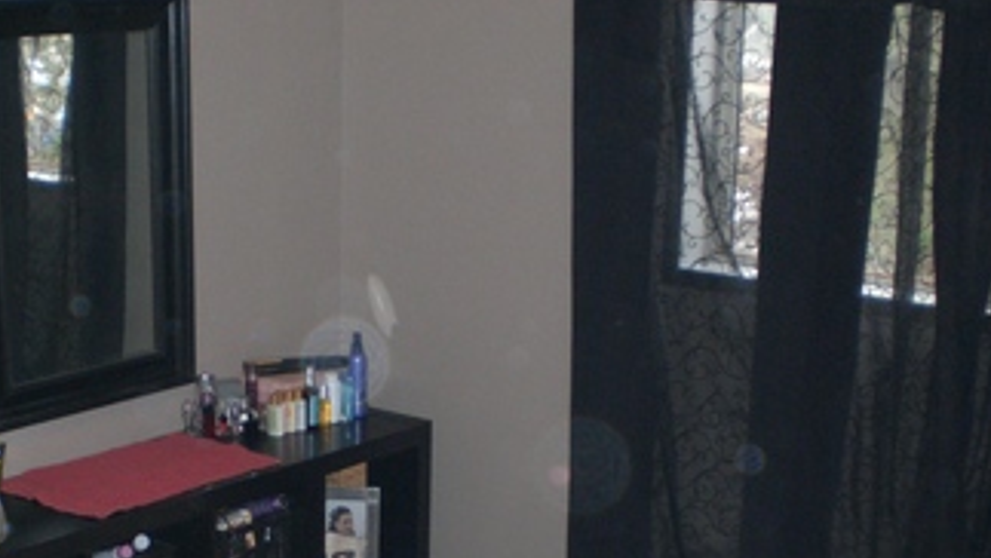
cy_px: 504
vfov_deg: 18.5
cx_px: 295
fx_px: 1682
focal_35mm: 64
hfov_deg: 32.4
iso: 200
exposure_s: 1/60
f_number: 3.1
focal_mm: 6.3
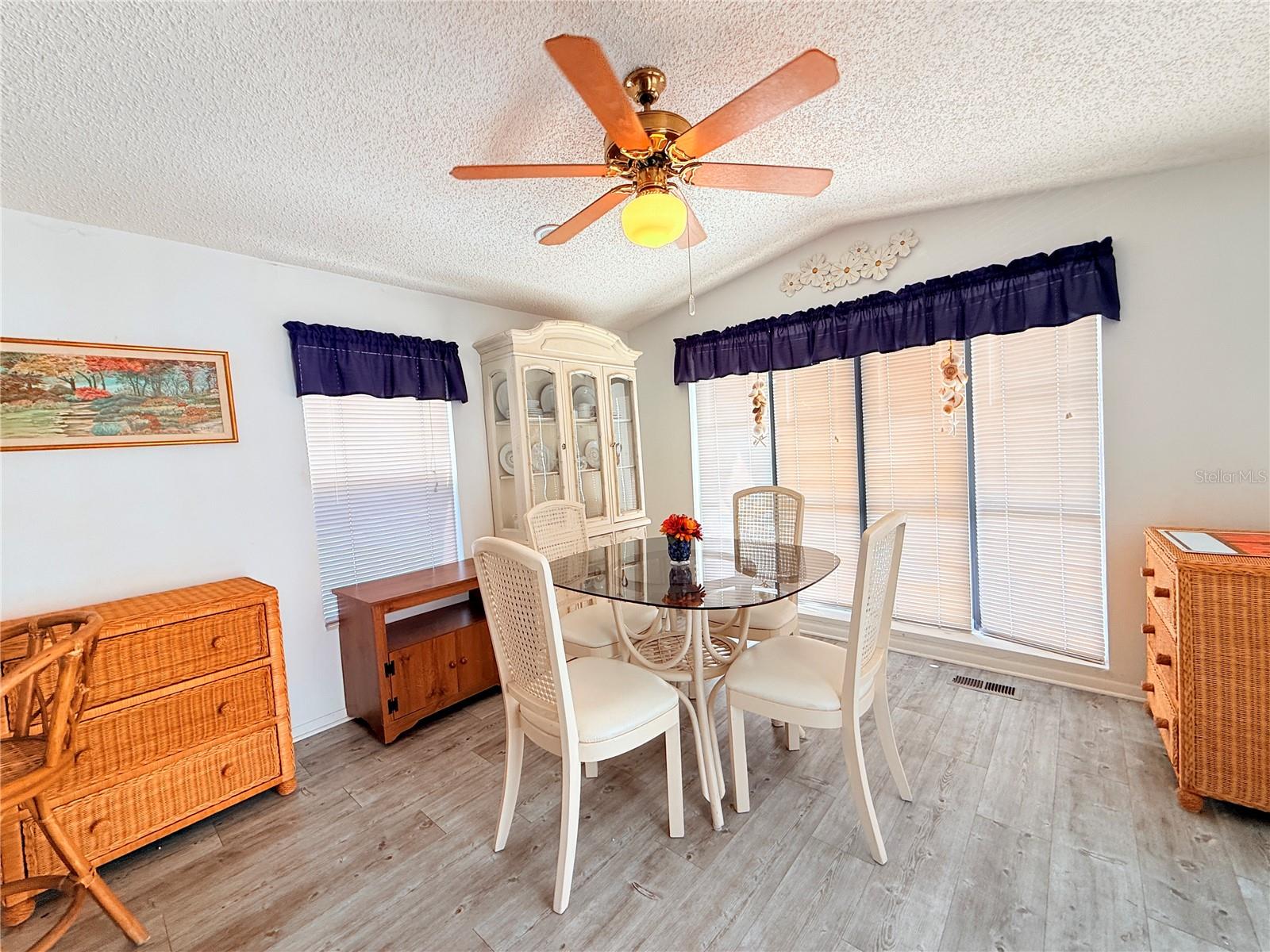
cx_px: 635
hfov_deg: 102.1
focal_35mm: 14
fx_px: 514
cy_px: 476
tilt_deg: -1.5
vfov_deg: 85.7
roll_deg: +6.0
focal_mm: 2.22
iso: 64
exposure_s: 1/120
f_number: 2.2
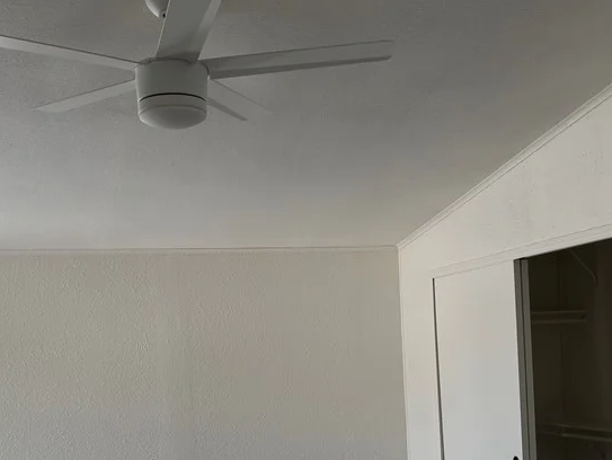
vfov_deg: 29.4
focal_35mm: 49
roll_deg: +2.1
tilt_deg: +2.2
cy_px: 322
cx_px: 248
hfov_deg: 38.7
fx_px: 867
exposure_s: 1/121
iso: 64
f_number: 1.6
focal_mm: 5.96
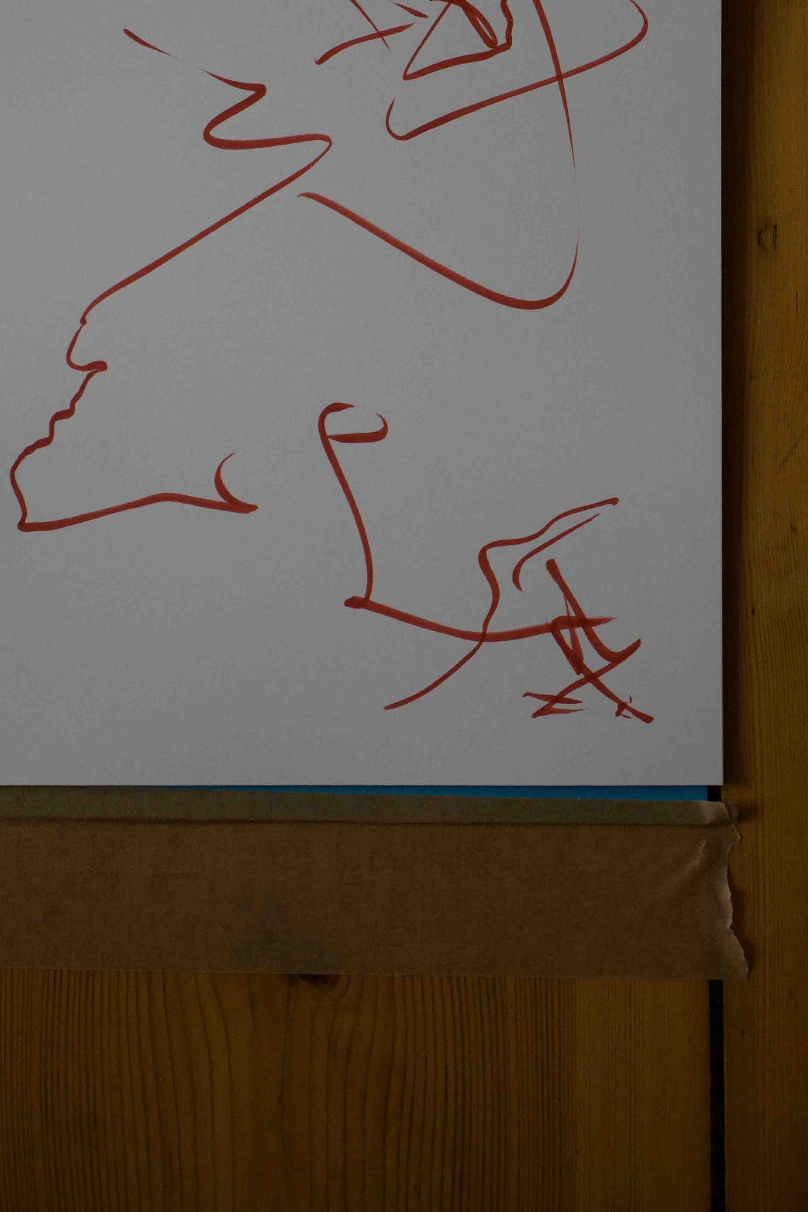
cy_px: 211
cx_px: 345
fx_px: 4107
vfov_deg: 16.6
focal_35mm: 122
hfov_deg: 11.2
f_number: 4
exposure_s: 1/200
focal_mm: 70
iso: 800
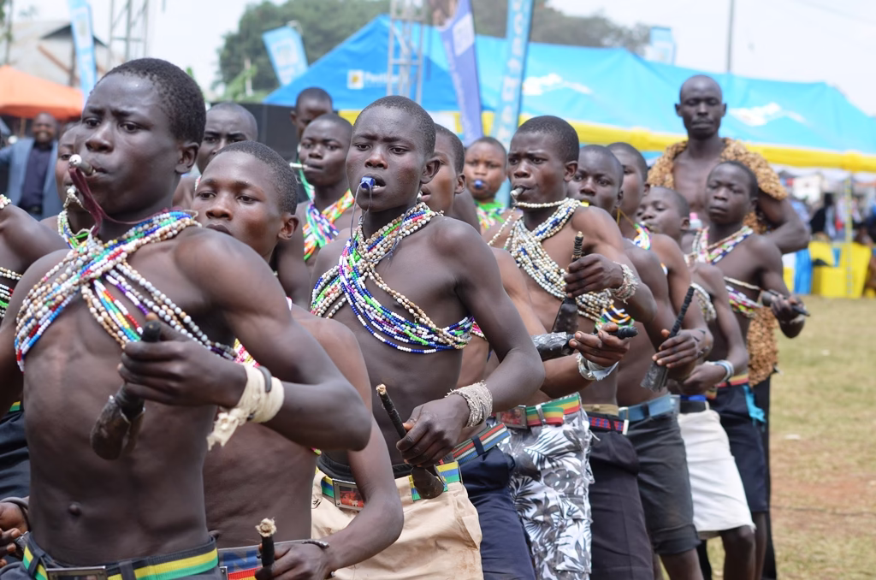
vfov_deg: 13.0
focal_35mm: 105
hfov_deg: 19.5
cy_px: 290
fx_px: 2549
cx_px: 438
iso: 220
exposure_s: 1/500
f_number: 5.6
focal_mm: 70
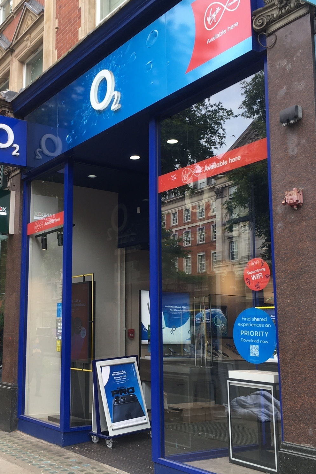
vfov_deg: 47.4
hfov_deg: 32.1
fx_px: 540
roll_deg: -1.3
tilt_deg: +9.0
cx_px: 81
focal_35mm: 41
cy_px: 236
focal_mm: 4.2
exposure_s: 1/148
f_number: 2.2
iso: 25
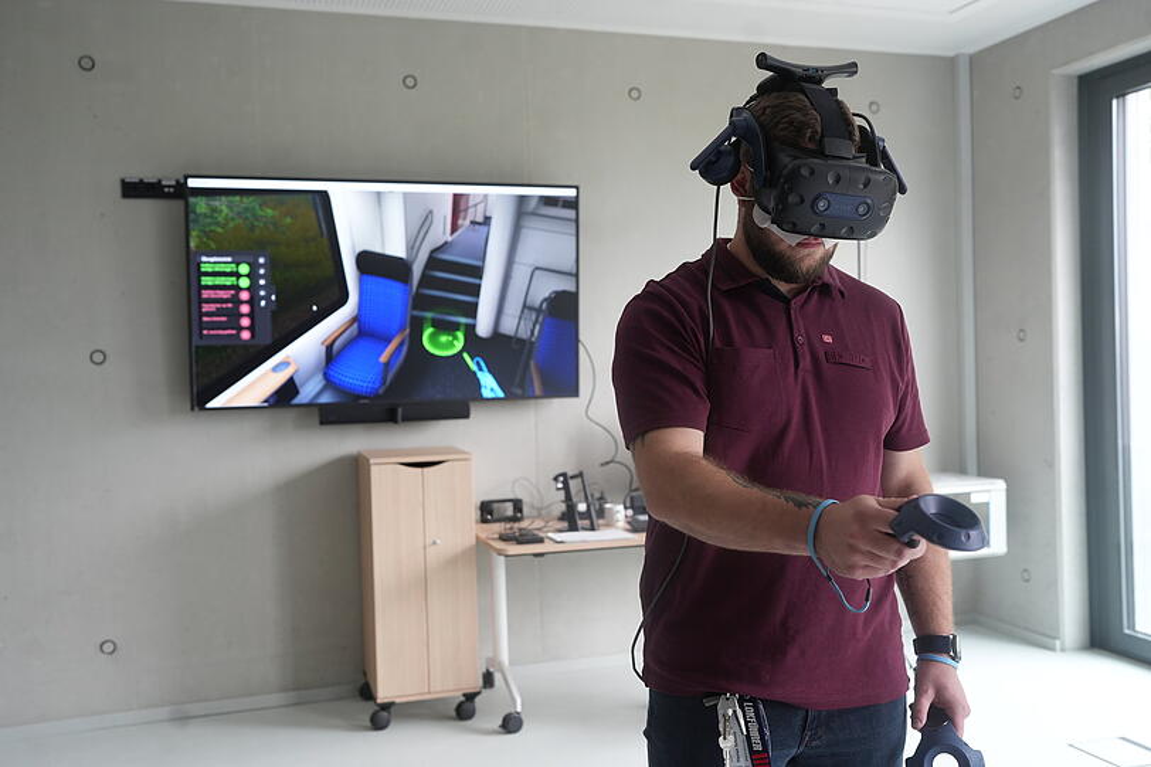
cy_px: 384
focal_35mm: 35
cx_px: 576
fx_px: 1119
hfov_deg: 54.4
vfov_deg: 37.8
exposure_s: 1/160
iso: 1000
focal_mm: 35
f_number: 4
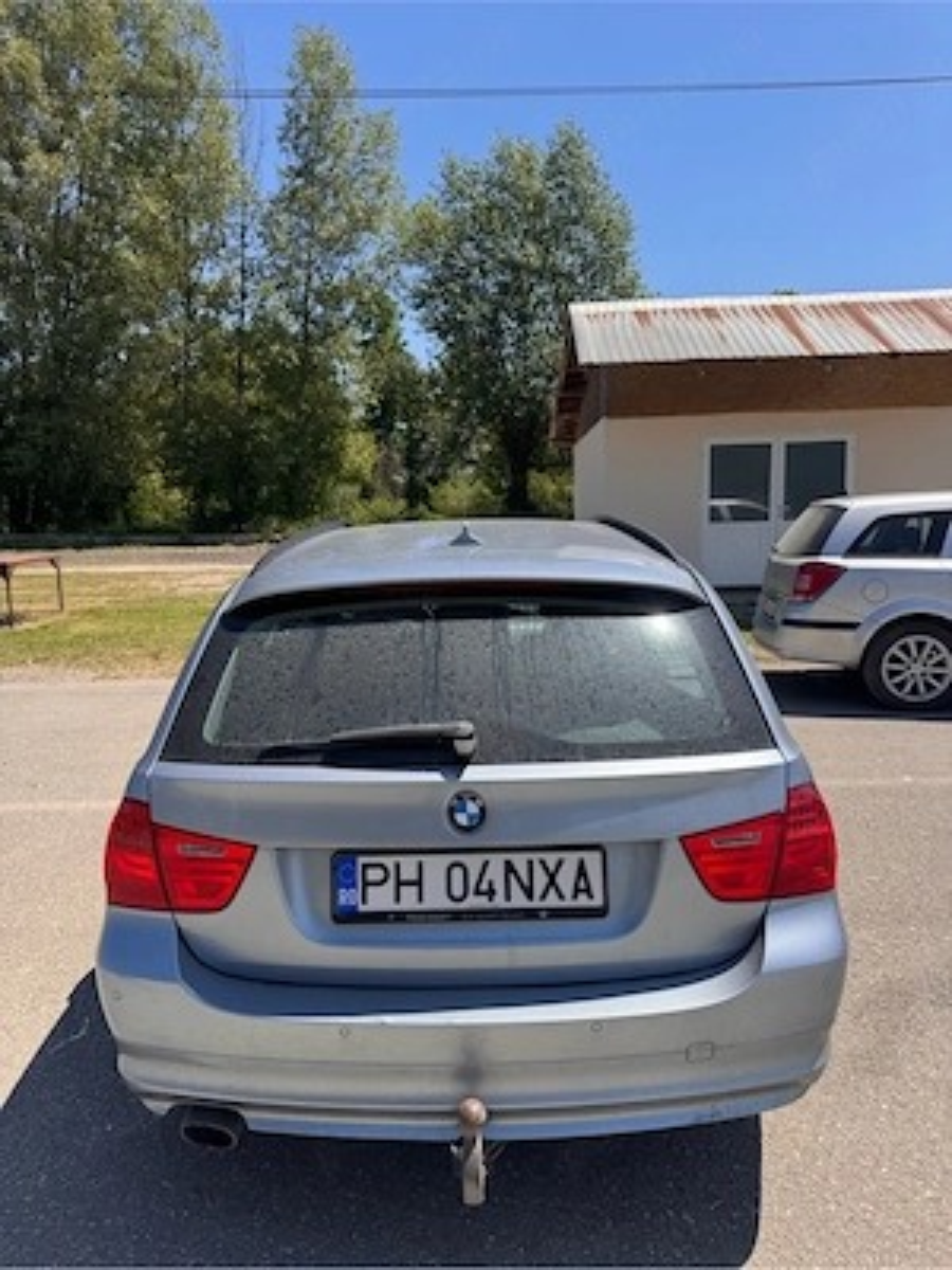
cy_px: 635
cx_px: 476
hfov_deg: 56.8
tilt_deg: -6.3
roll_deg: +1.2
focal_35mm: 24
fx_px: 880
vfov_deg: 71.6
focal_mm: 6.76
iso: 80
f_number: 1.78
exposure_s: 1/3413
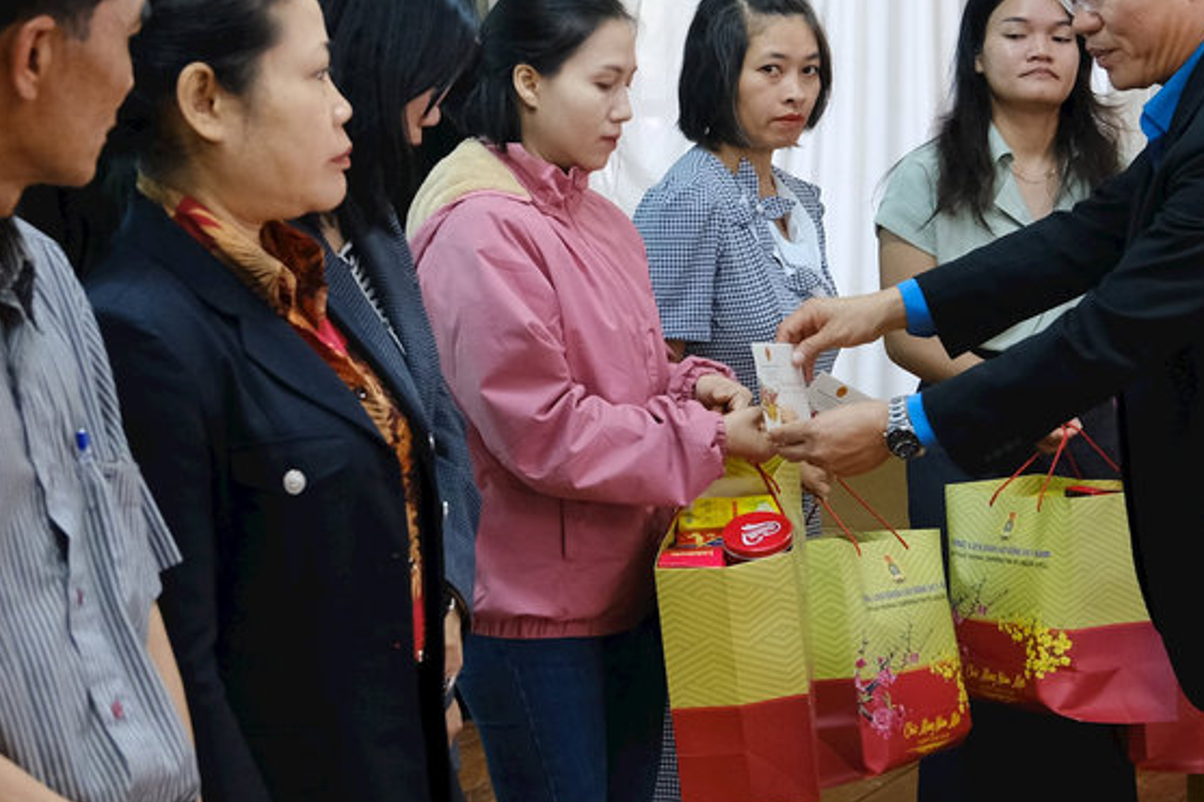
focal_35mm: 63
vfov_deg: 21.5
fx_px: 2106
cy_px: 333
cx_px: 668
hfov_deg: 31.9
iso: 2500
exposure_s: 1/100
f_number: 4
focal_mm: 26
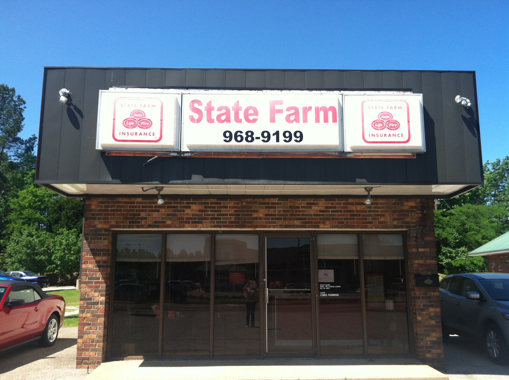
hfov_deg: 52.7
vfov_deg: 40.6
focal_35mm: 35
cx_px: 254
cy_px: 190
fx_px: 514
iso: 80
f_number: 2.8
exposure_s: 1/612
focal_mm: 3.85
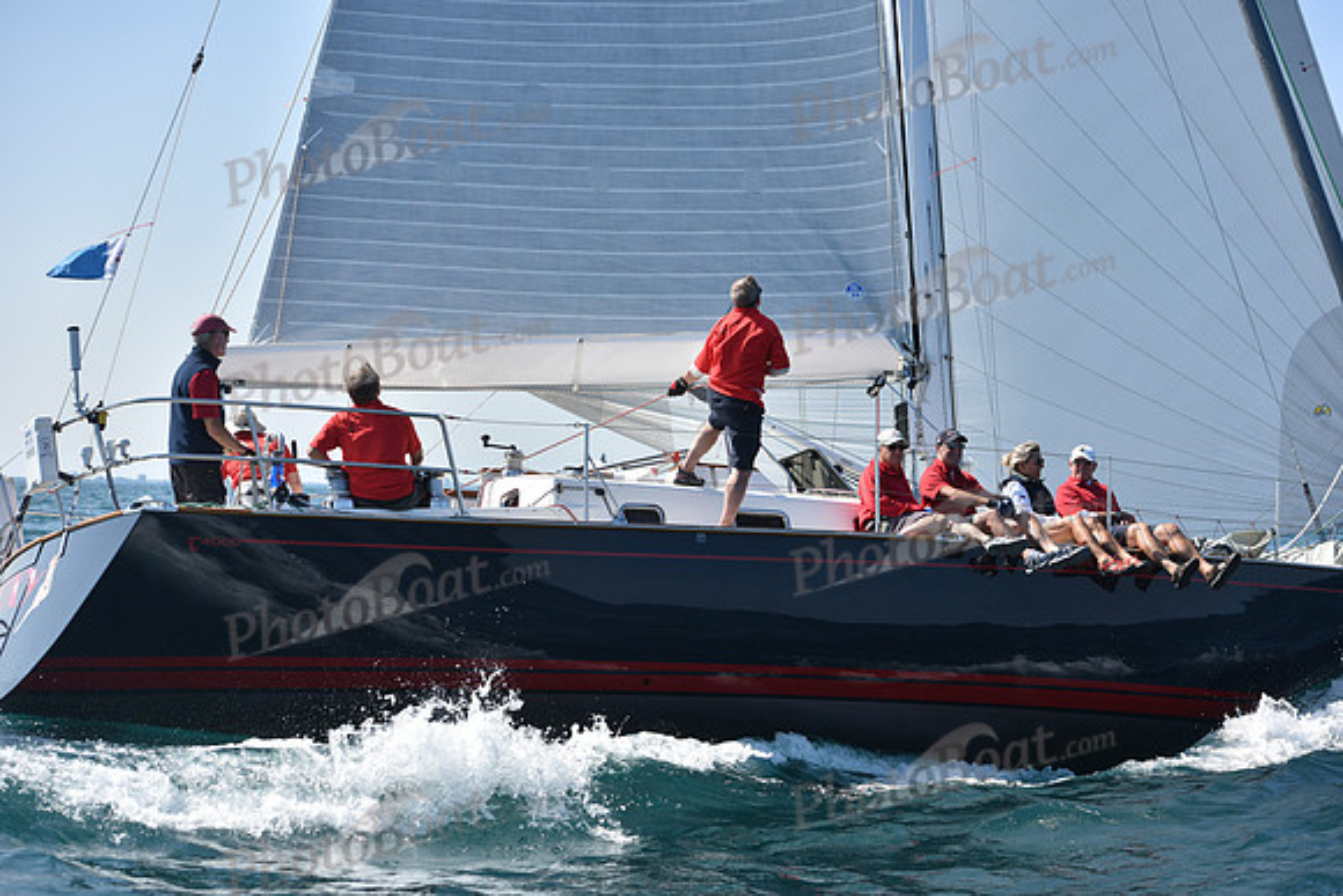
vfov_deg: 19.5
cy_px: 448
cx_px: 672
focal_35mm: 70
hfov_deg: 28.8
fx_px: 2612
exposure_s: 1/1600
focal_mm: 70
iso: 250
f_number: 5
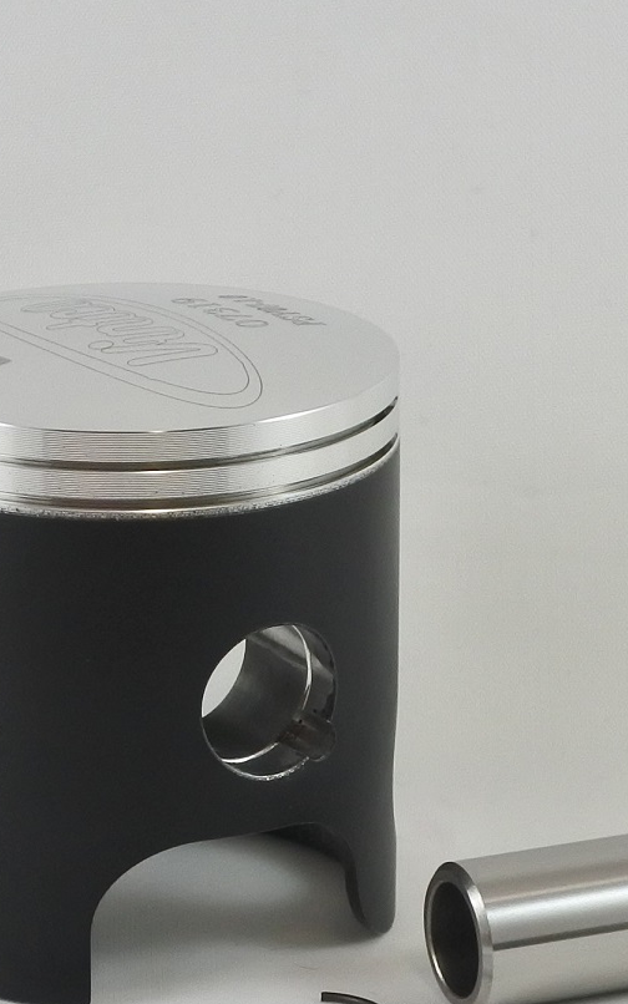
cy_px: 666
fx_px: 2765
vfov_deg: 20.5
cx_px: 141
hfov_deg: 12.9
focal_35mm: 101
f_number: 4.5
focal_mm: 16.1
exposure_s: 1/200
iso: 400
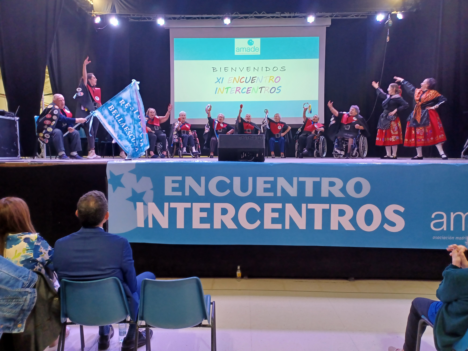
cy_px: 176
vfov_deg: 54.9
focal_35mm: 25
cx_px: 234
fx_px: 338
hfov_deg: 69.4
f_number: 1.8
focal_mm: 4.6
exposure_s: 1/50
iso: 320
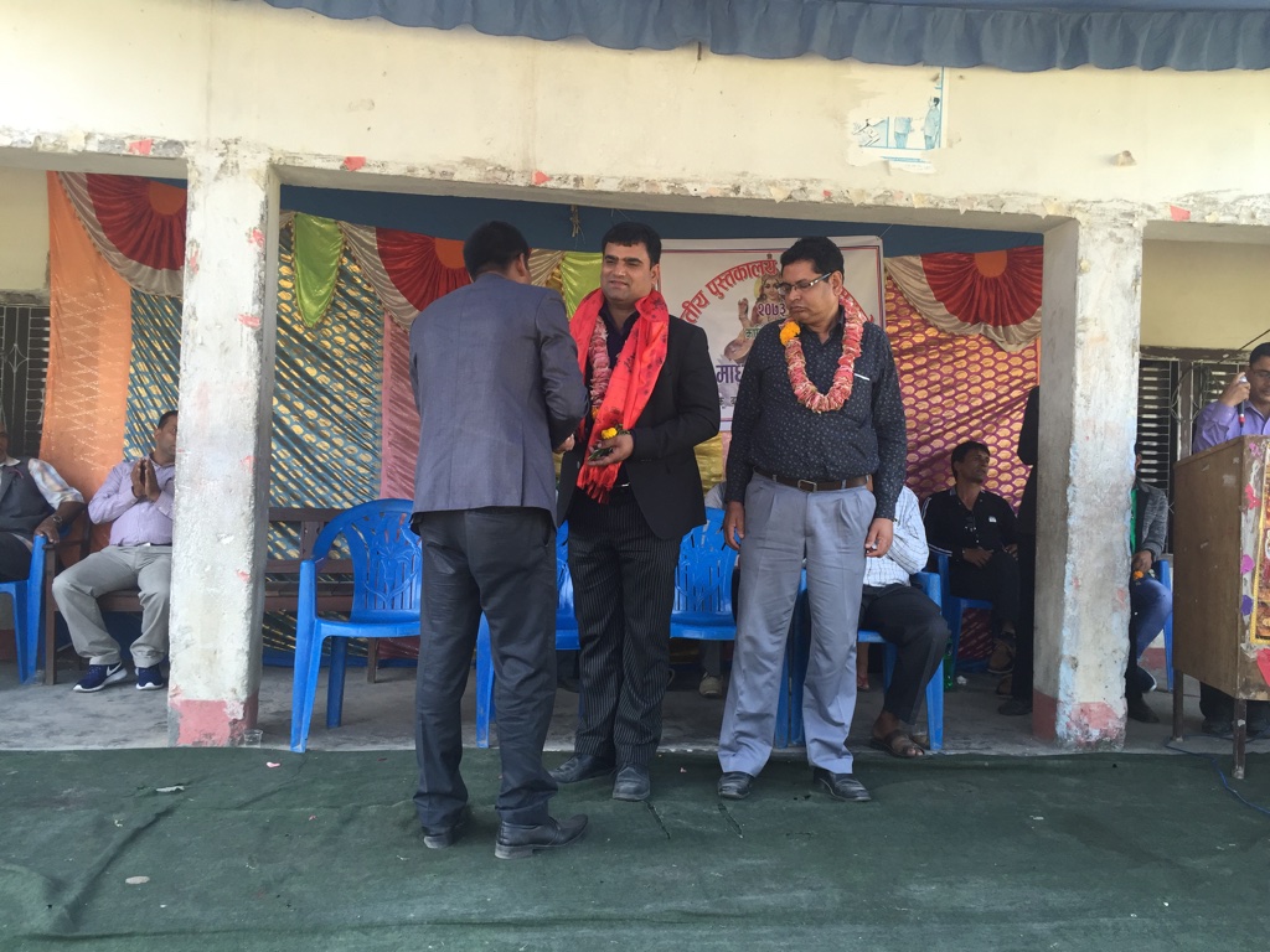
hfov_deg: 61.7
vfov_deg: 48.2
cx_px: 635
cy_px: 476
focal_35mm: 29
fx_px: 1064
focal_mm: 4.15
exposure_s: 1/100
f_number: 2.2
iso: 50
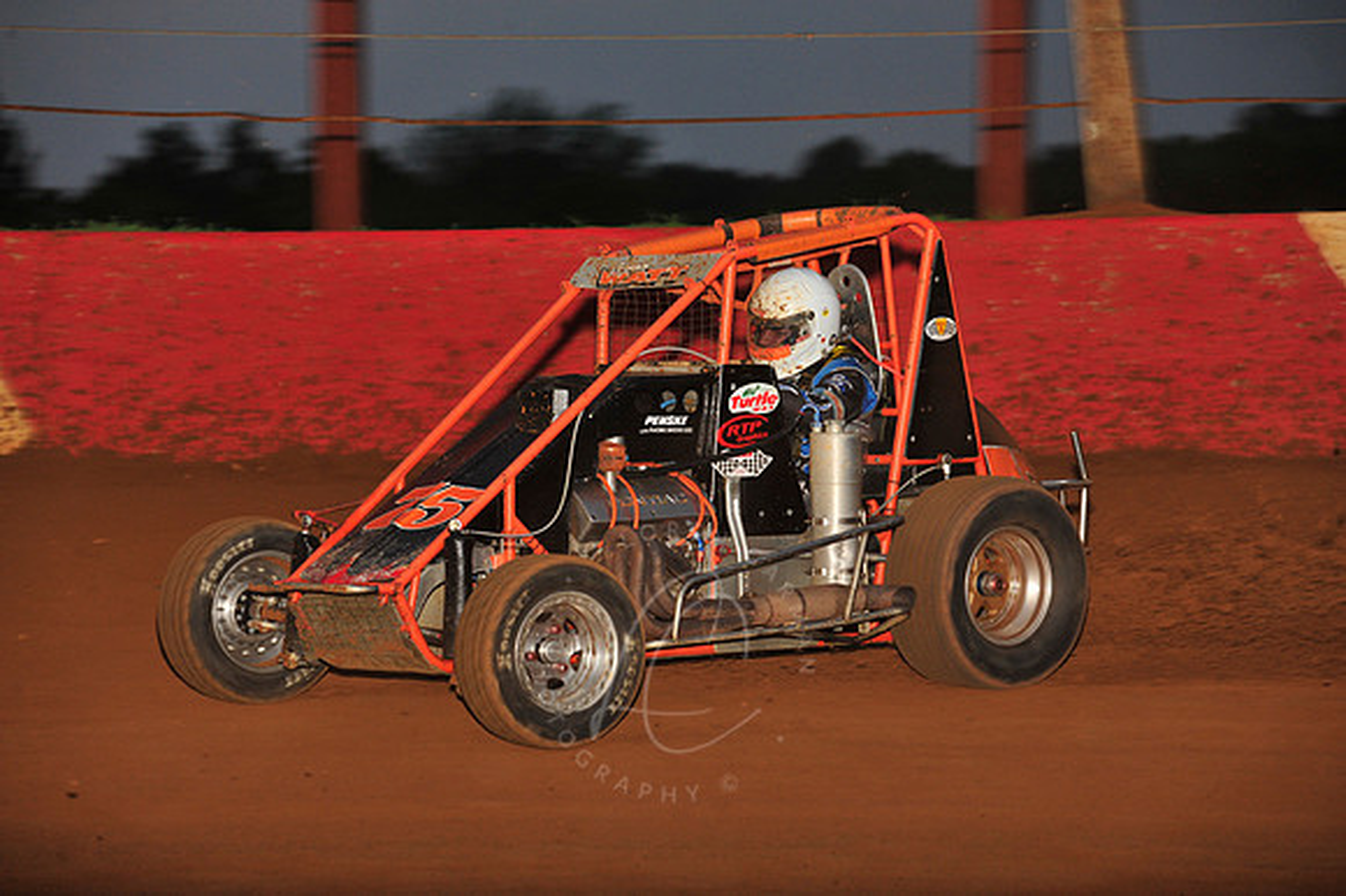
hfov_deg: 12.1
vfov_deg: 8.1
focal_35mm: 170
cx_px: 673
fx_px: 6352
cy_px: 448
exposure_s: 1/320
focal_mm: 170
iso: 1000
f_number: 7.1
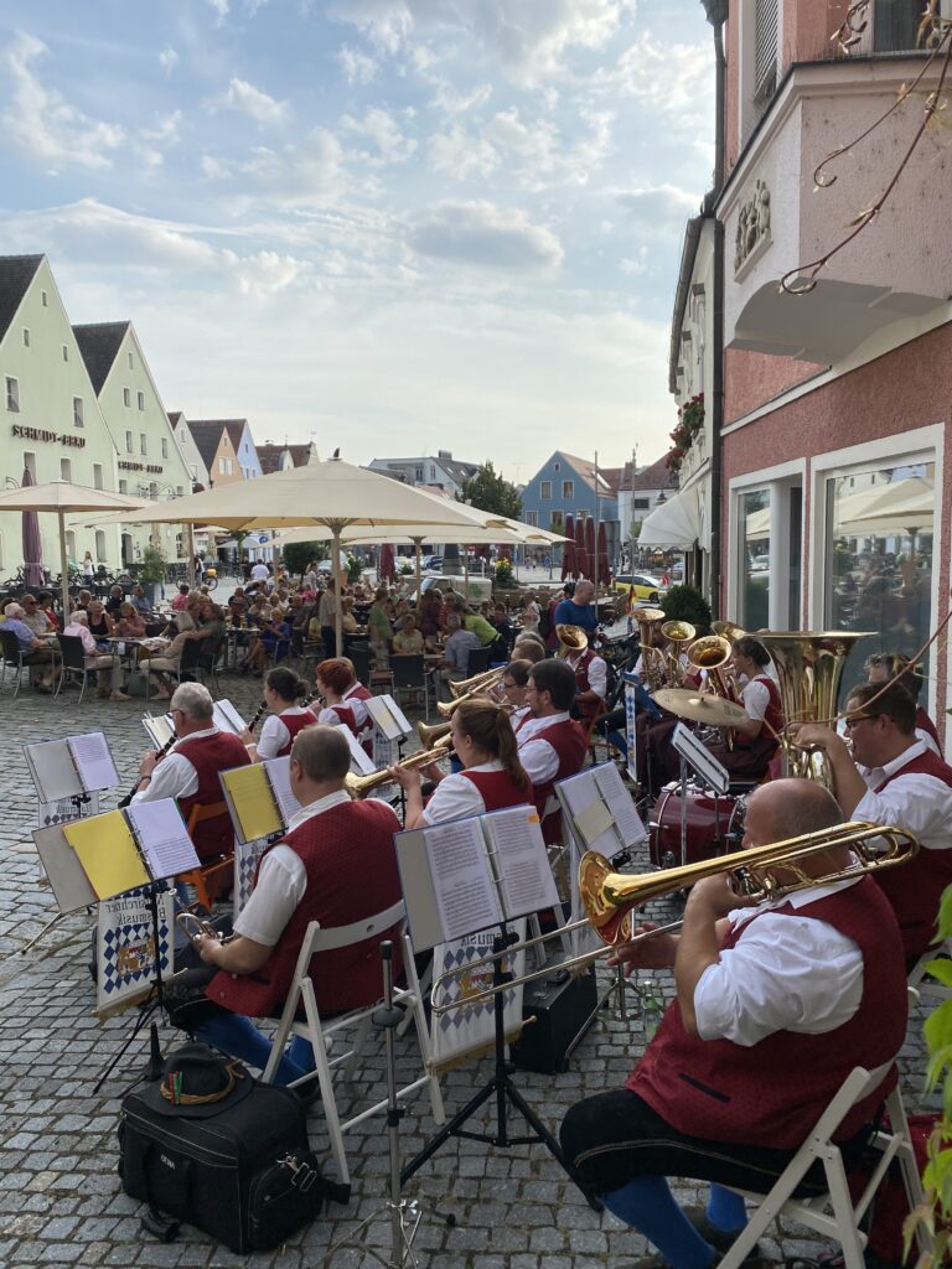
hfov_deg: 53.1
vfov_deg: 67.3
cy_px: 634
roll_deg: +1.2
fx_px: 953
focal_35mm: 26
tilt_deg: -5.1
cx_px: 476
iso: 32
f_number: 1.8
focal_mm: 4.25
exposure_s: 1/1565
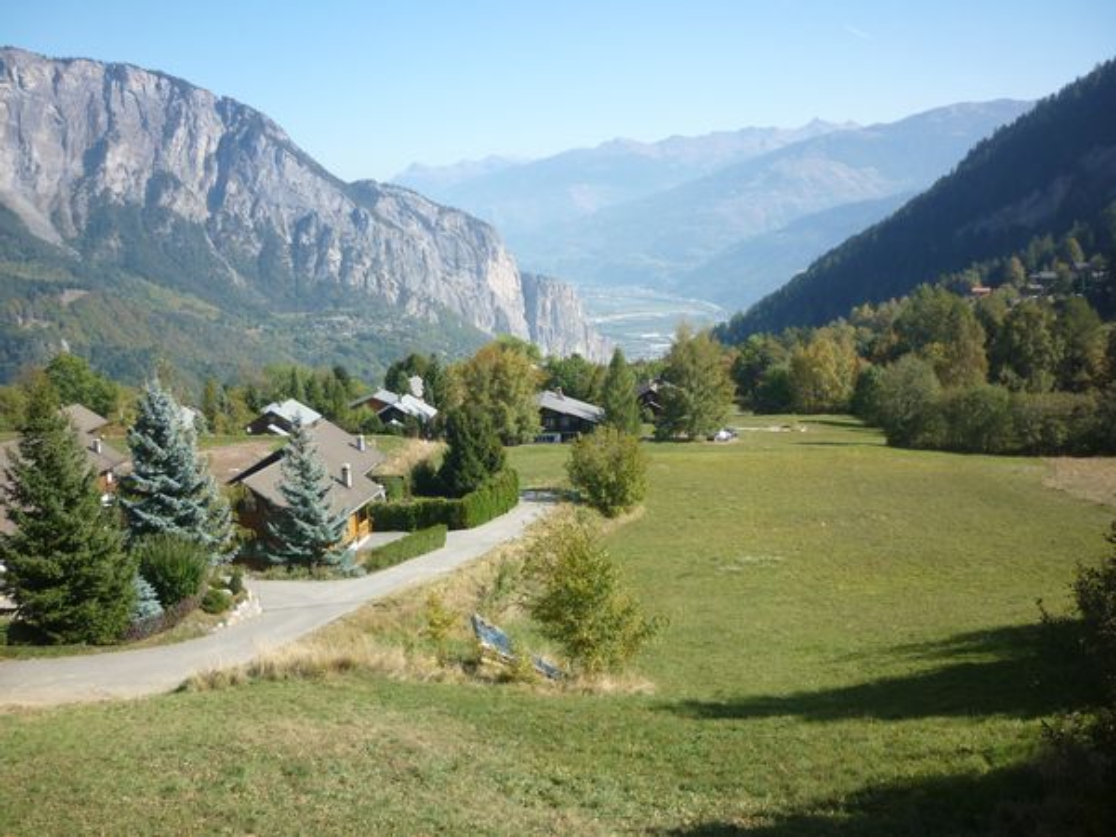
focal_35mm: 33
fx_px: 1064
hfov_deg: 55.4
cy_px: 418
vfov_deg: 42.9
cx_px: 558
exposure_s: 1/800
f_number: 2.8
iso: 100
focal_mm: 5.5
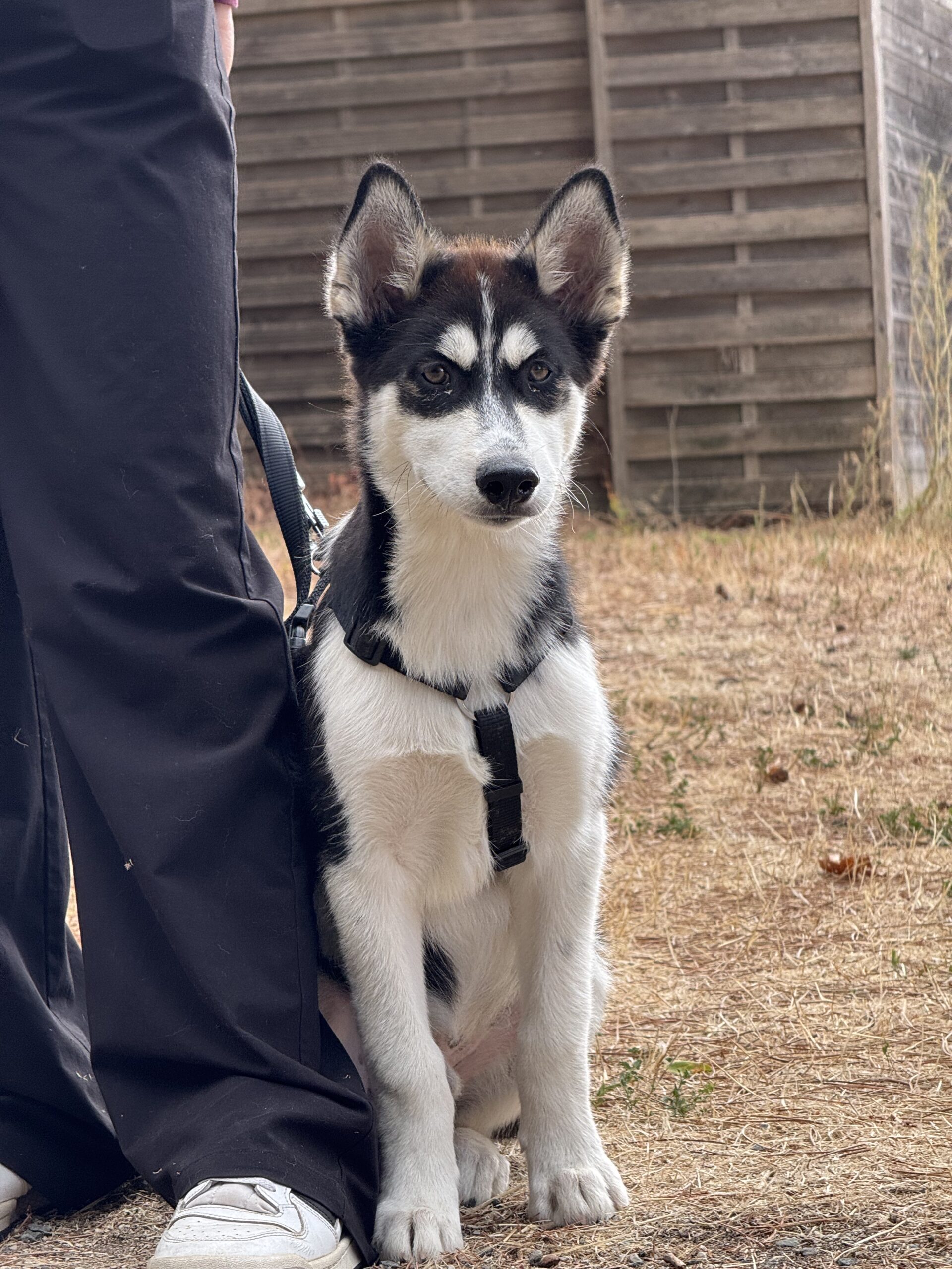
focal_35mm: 120
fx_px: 4400
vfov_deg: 16.4
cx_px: 476
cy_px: 634
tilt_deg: -1.6
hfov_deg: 12.3
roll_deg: +0.6
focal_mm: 15.66
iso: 50
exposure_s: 1/250
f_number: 2.8
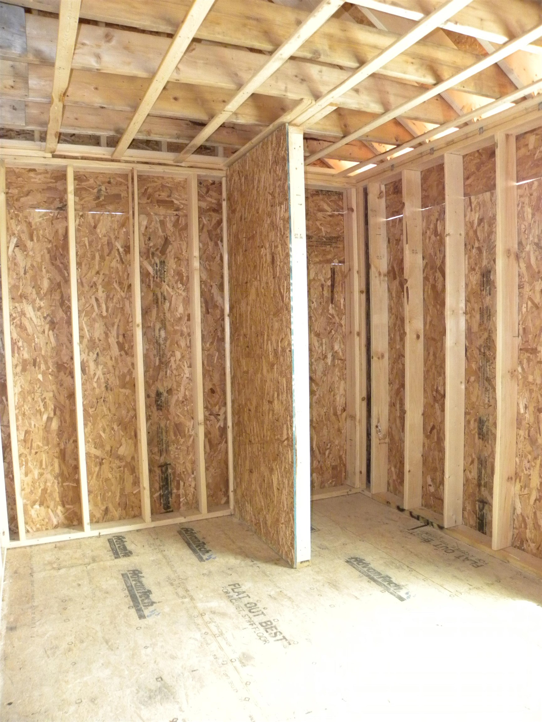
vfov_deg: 67.3
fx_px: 543
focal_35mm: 26
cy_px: 361
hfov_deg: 53.1
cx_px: 271
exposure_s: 1/40
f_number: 2.8
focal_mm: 4.6
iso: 400
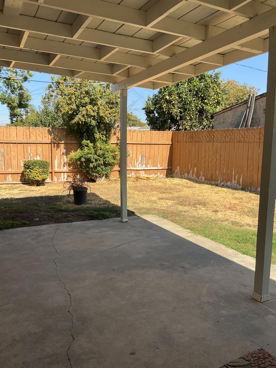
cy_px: 184
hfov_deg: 48.2
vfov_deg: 61.7
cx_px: 138
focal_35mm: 29
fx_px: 308
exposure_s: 1/1076
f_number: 1.8
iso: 25
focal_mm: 3
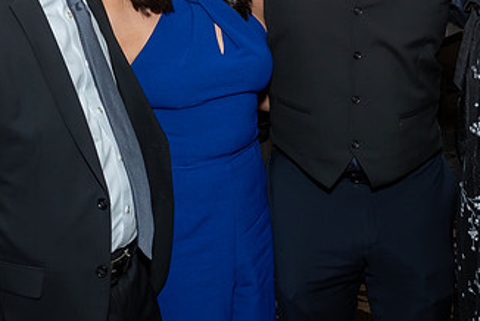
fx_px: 1081
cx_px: 279
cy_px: 14
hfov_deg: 25.0
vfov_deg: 16.6
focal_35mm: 81
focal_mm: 23
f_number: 6.3
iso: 400
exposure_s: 1/250
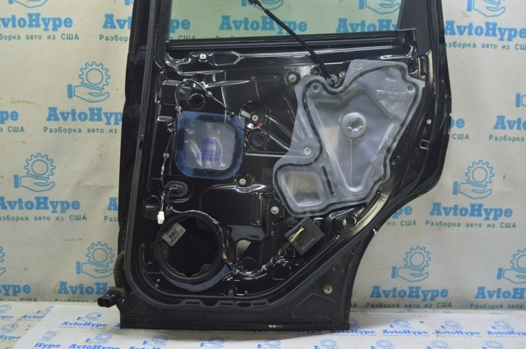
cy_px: 174
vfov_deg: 38.3
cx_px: 263
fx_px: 503
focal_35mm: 34
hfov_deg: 55.2
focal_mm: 23
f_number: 5.6
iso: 400
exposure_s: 1/20
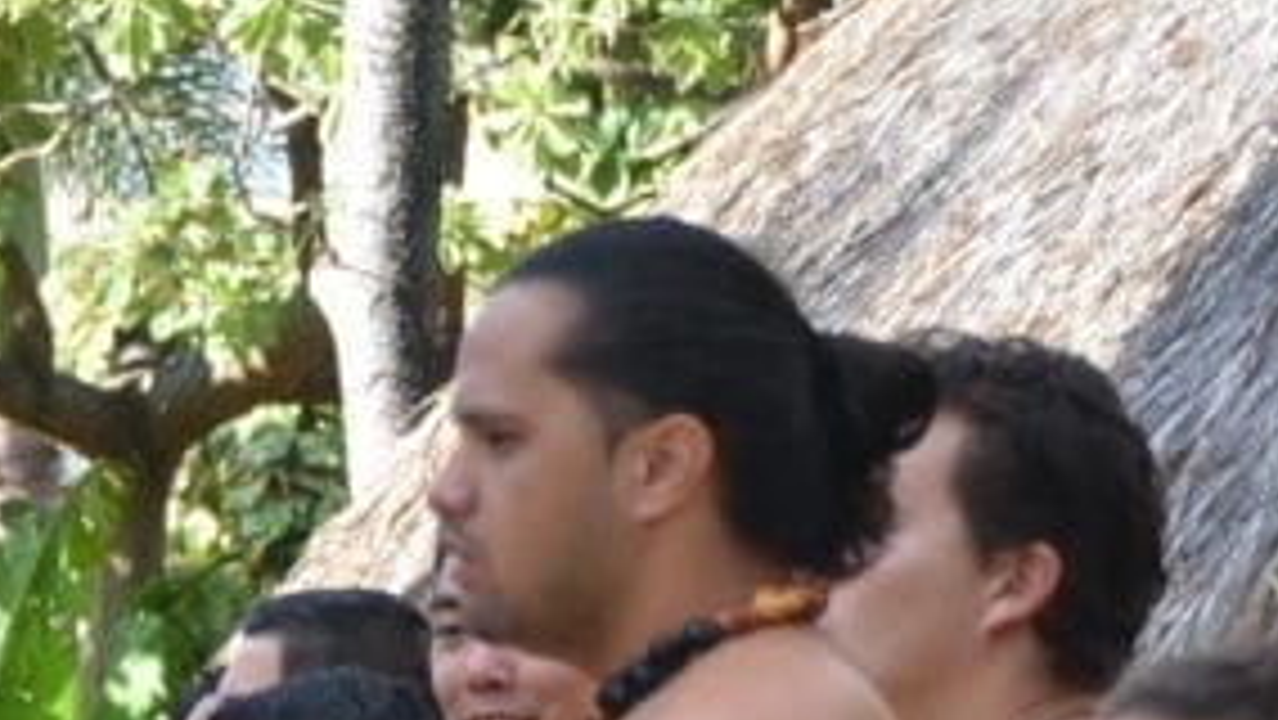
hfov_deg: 4.2
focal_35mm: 509
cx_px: 36
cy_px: 1328
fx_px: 17255
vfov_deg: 2.4
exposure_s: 1/250
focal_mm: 90
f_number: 8
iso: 400
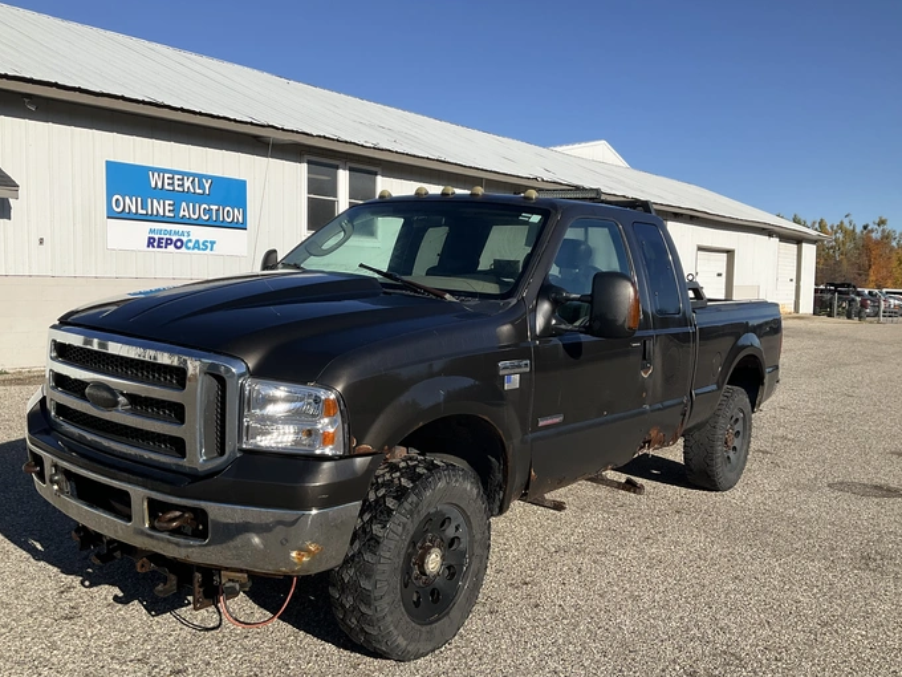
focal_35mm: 32
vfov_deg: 44.2
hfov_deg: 56.8
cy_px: 351
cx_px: 423
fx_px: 834
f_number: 1.8
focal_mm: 3
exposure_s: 1/2538
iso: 25
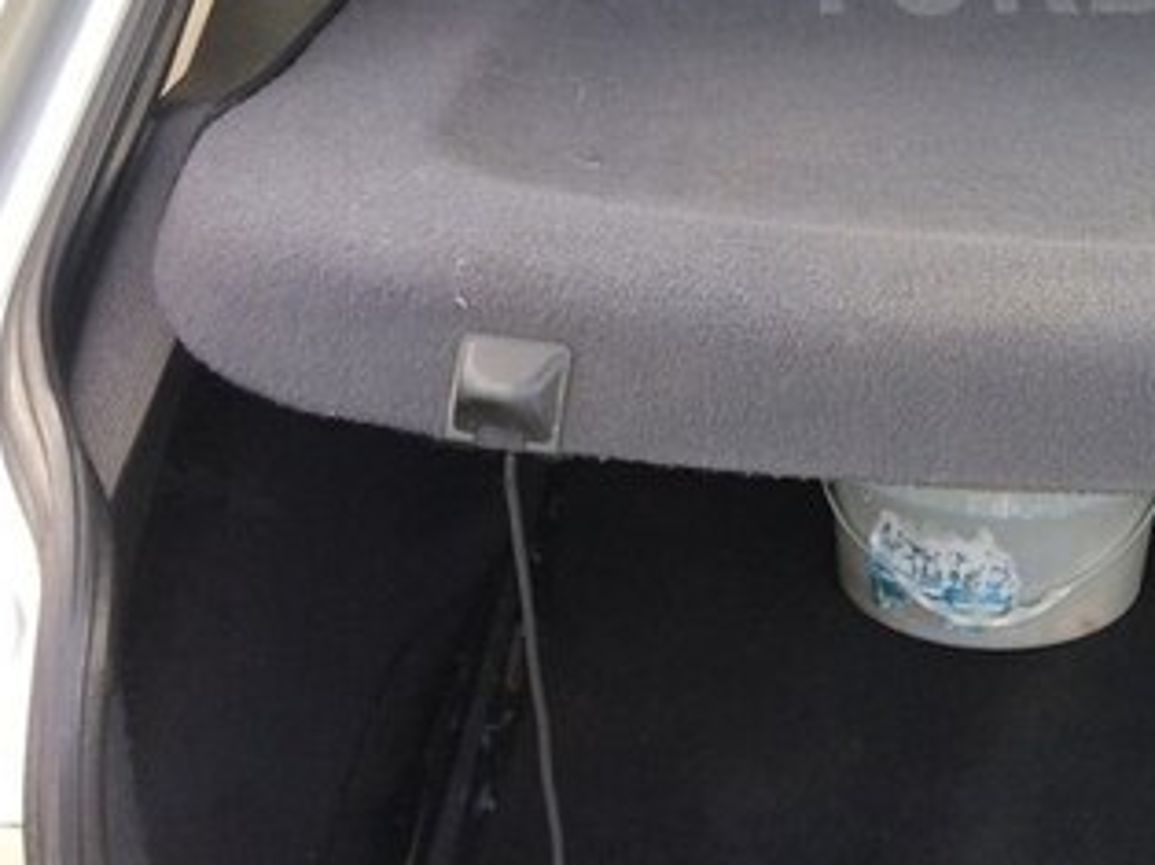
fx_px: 2034
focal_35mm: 61
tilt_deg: -20.3
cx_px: 1166
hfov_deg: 29.5
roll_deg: -1.4
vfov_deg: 22.8
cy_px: -42
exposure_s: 1/50
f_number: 2.2
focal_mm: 4.15
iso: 32
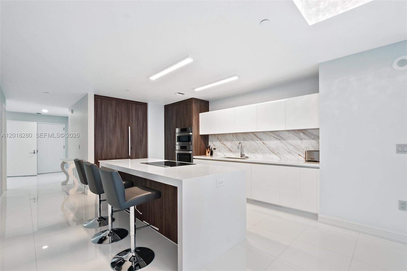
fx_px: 170
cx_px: 204
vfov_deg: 77.3
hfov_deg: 100.4
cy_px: 136
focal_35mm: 15
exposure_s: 1/15
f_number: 8
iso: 900
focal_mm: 10
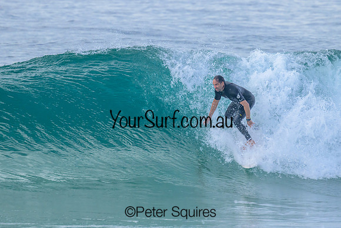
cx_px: 182
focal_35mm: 765
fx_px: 7246
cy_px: 85
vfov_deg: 1.8
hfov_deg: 2.7
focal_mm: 610
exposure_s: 1/2000
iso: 1600
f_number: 11
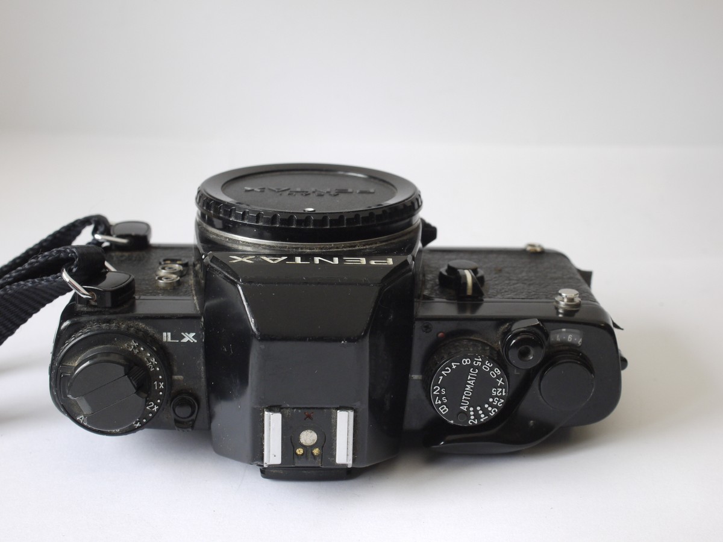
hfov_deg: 32.2
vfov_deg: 24.4
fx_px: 1253
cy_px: 271
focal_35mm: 60
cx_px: 362
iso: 400
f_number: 7.1
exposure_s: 1/40
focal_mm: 30
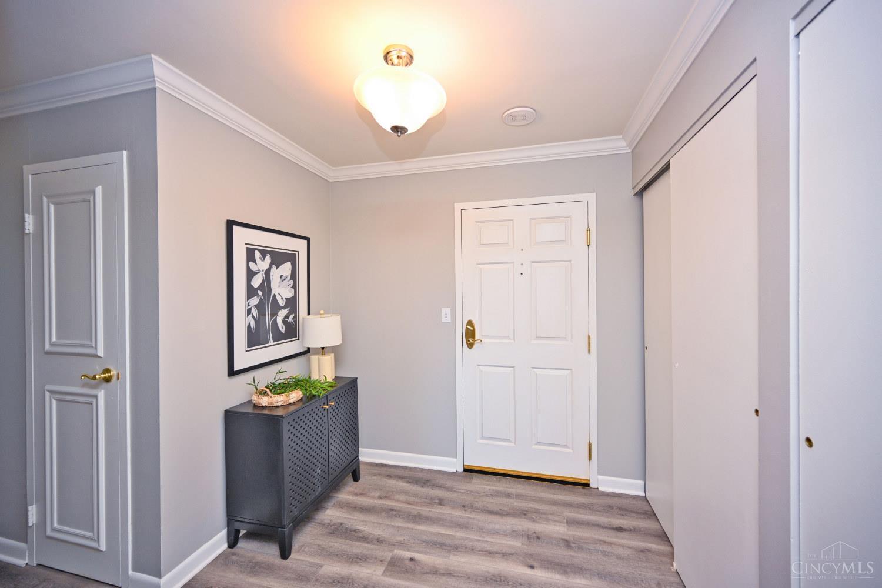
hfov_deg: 104.3
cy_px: 294
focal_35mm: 14
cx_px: 441
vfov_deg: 81.2
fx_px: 343
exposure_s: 1/60
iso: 220
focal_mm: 14
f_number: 4
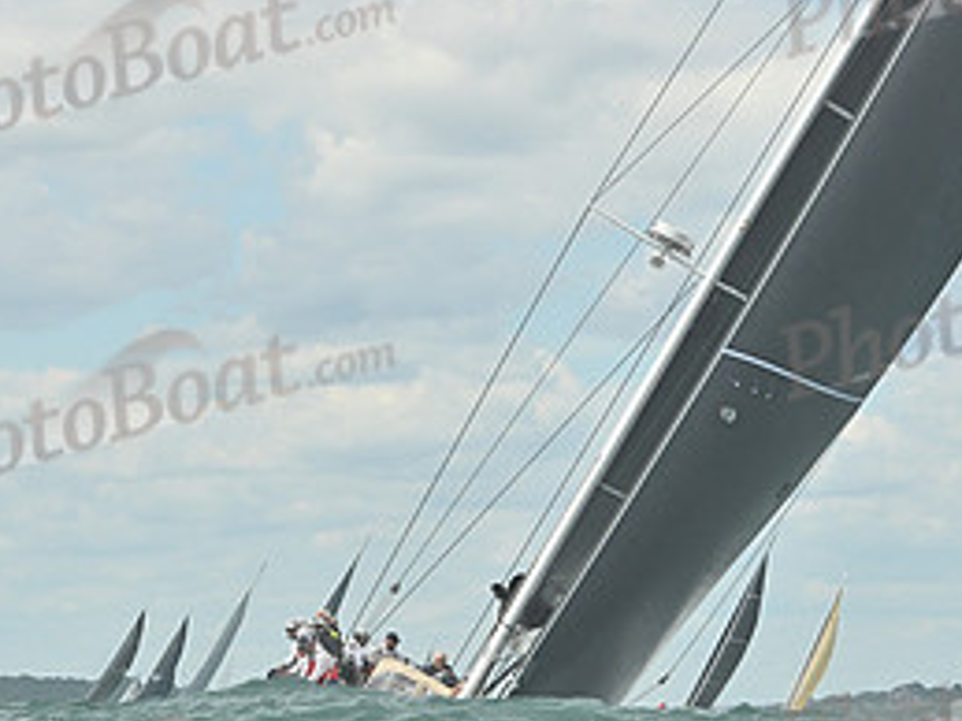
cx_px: 591
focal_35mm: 220
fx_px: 6111
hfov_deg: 9.0
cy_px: 548
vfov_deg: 6.7
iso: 320
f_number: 11
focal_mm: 102
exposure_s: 1/1250
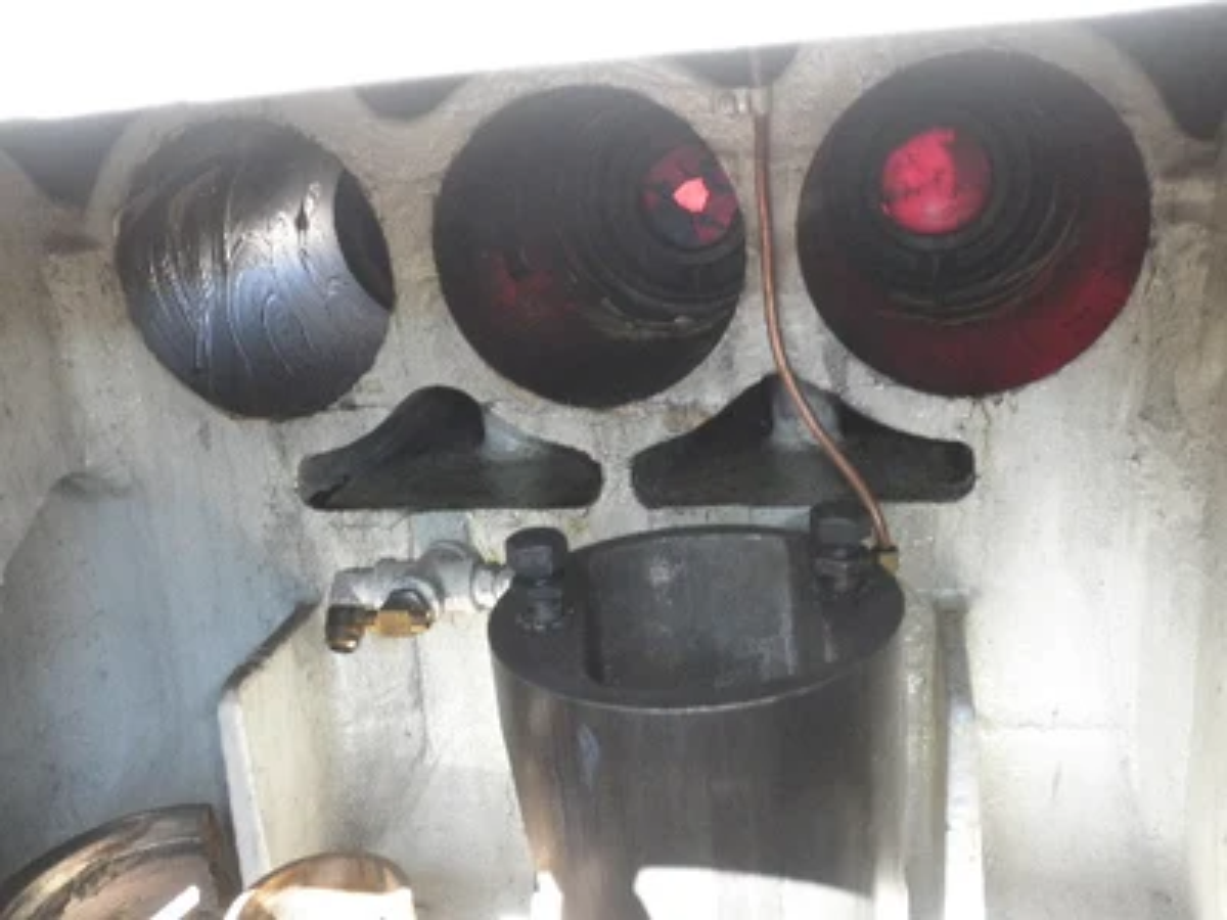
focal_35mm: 35
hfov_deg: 52.6
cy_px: 460
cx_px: 614
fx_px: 1241
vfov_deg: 40.7
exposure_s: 1/60
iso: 200
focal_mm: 6.1
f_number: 3.2
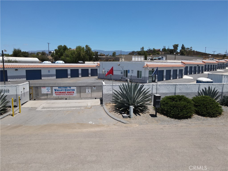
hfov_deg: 71.6
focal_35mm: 24
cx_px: 114
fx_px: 158
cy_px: 86
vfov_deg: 56.8
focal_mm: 4.5
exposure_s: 1/800
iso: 100
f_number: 2.8
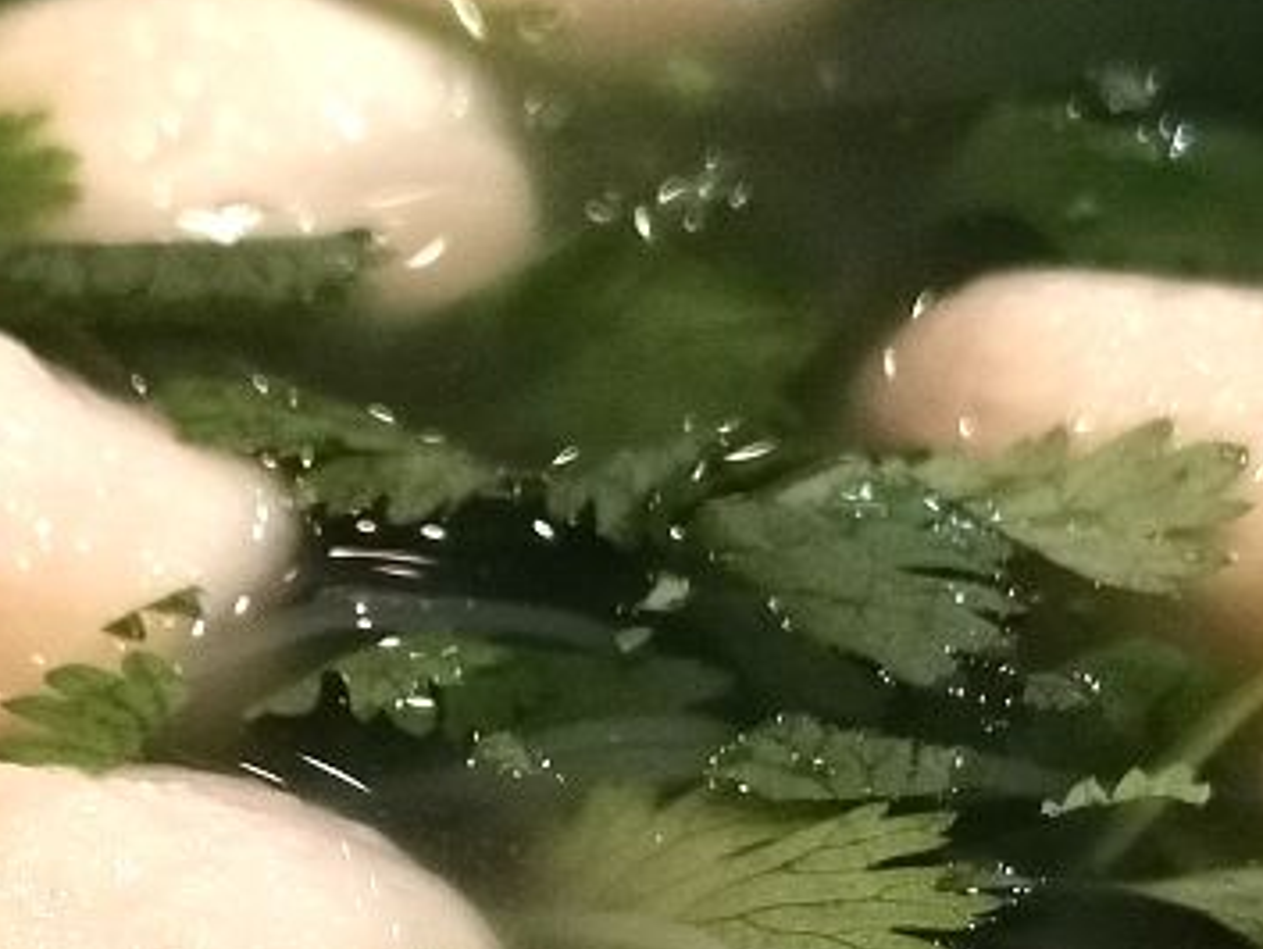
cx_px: 467
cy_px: 1209
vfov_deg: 8.8
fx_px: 6061
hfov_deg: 11.9
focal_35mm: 166
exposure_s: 1/100
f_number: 1.8
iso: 250
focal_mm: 5.58
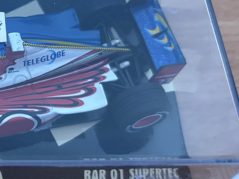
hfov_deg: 25.3
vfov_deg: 20.7
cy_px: 69
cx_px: -27
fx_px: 490
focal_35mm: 71
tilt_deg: -62.2
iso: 500
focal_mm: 5.96
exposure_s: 1/60
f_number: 1.6
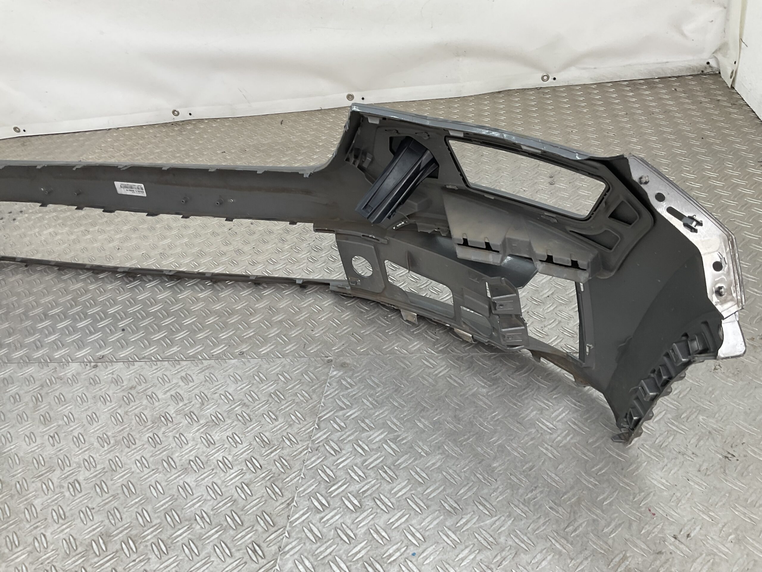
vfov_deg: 48.2
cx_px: 381
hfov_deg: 61.7
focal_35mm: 29
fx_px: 638
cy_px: 286
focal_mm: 3
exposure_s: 1/100
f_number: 1.8
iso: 20
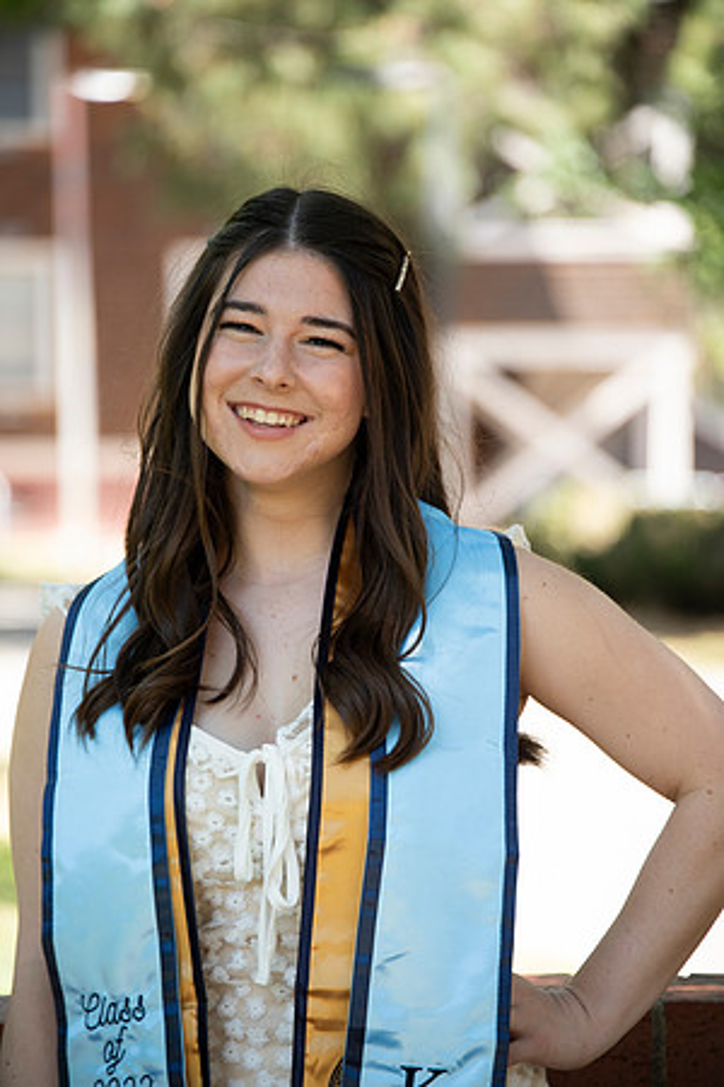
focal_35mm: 210
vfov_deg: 9.8
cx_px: 362
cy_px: 544
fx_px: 6335
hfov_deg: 6.5
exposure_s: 1/320
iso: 640
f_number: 5.6
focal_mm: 210
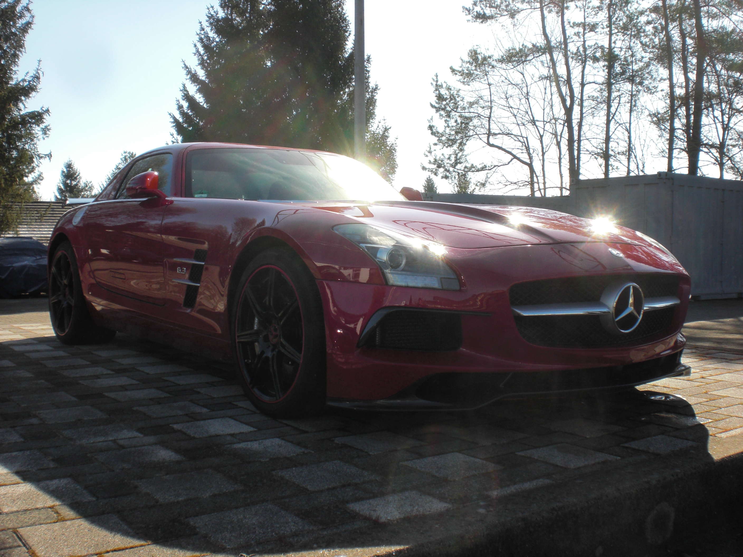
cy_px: 278
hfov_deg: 49.0
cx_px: 372
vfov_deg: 37.7
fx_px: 816
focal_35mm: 38
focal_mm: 6.3
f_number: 5.6
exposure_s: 1/320
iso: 64
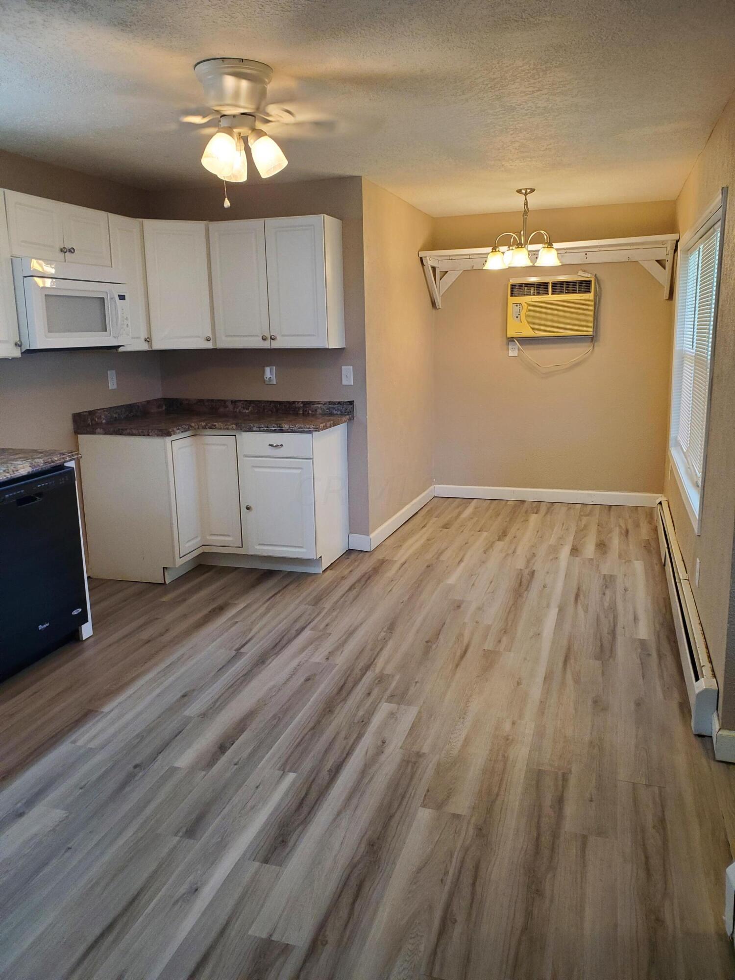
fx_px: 736
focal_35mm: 26
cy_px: 490
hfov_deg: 53.1
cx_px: 368
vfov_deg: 67.3
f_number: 2.4
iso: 250
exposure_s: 1/60
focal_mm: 4.3
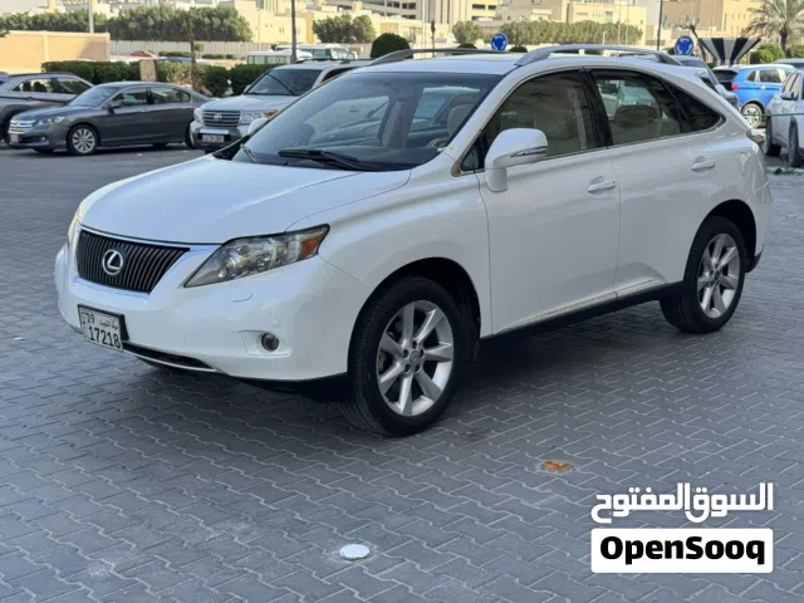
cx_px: 402
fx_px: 1115
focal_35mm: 48
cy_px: 302
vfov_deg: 30.3
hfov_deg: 39.7
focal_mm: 6.76
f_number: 1.78
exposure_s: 1/995
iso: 64
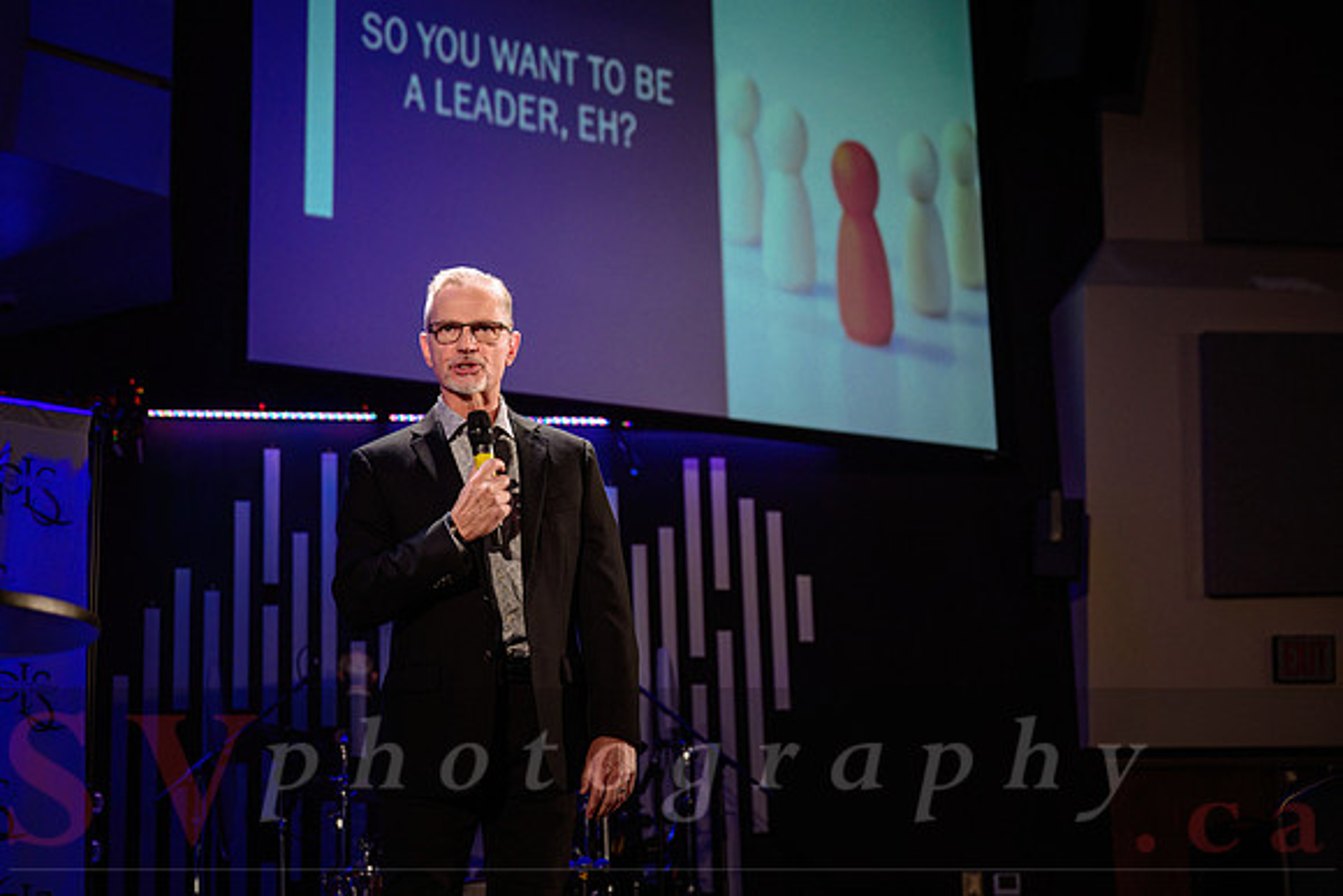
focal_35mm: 61
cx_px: 654
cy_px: 447
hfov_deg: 33.1
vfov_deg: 22.4
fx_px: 2263
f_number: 3.2
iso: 1600
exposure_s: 1/800
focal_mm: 58
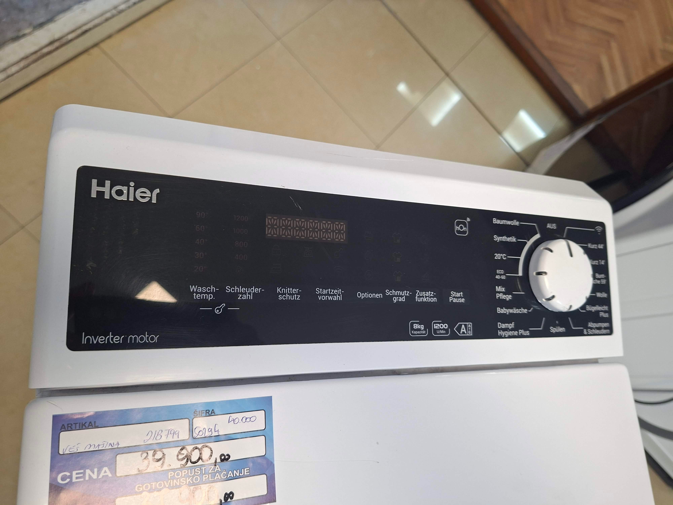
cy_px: 252
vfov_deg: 58.9
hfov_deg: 73.9
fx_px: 447
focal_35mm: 23
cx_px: 336
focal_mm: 5.54
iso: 200
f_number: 1.8
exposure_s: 1/50
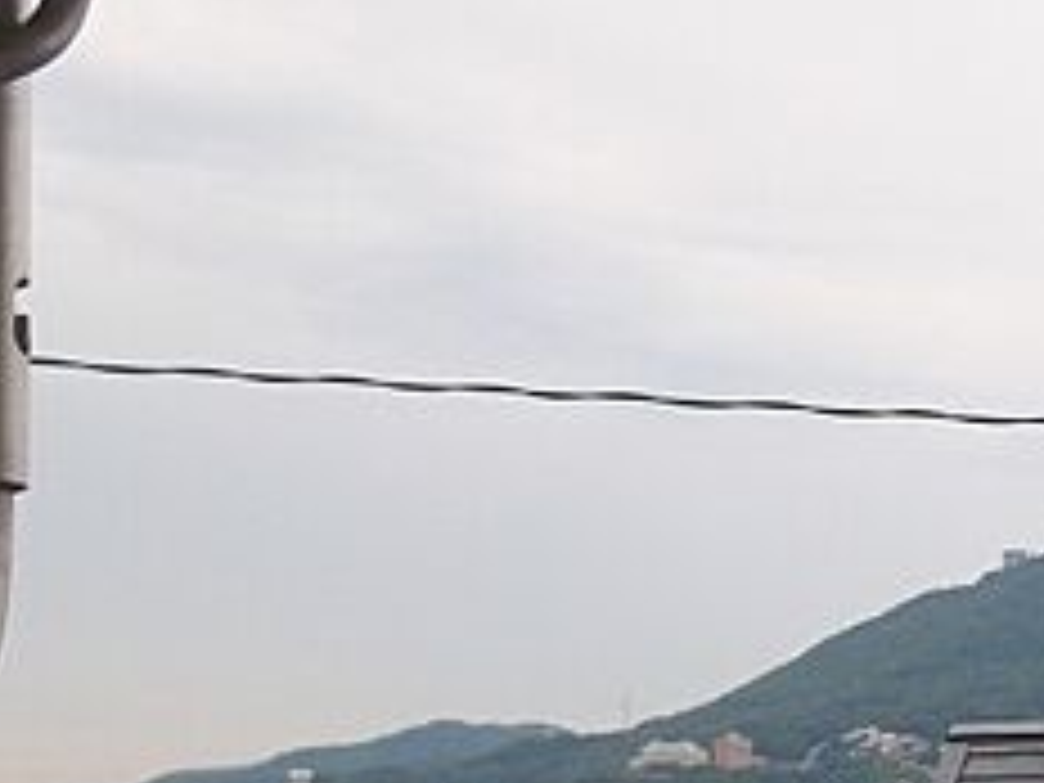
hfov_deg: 24.7
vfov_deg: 19.4
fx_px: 2262
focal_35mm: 75
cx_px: 1058
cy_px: 644
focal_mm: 4.1
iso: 80
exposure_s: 1/400
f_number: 3.3
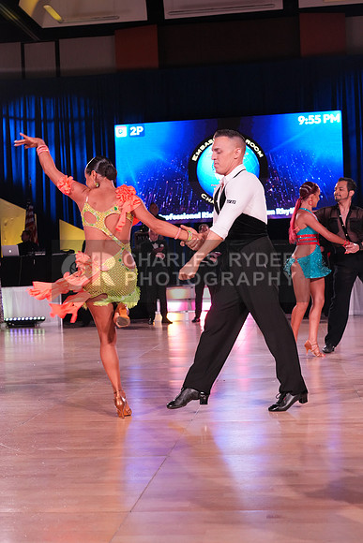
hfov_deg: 23.8
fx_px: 862
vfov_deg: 35.0
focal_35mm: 57
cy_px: 272
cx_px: 182
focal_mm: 57
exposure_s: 1/200
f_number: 6.3
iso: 3200
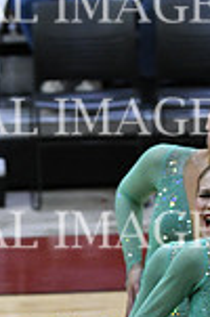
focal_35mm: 751
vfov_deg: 2.7
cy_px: 399
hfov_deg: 1.8
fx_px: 6601
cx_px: 219
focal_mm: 130
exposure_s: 1/500
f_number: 4
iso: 5000
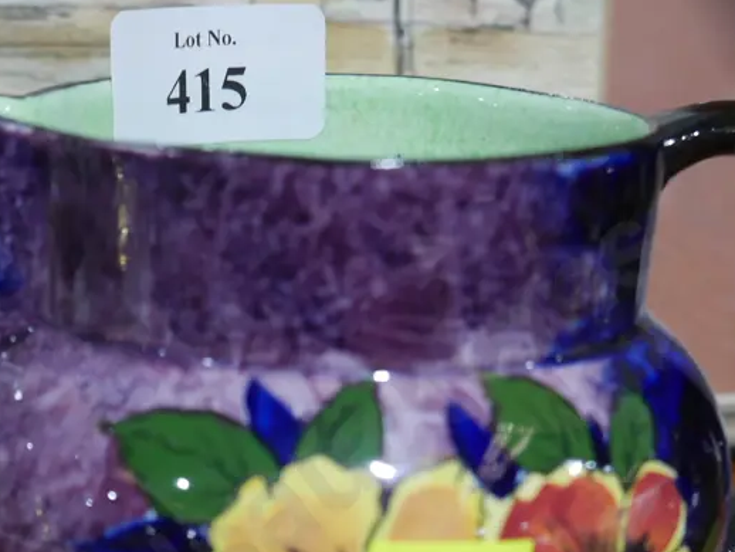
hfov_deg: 23.5
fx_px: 1763
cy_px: 465
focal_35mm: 83
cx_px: 348
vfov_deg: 17.6
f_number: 4.6
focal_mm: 21
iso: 640
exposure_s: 1/60
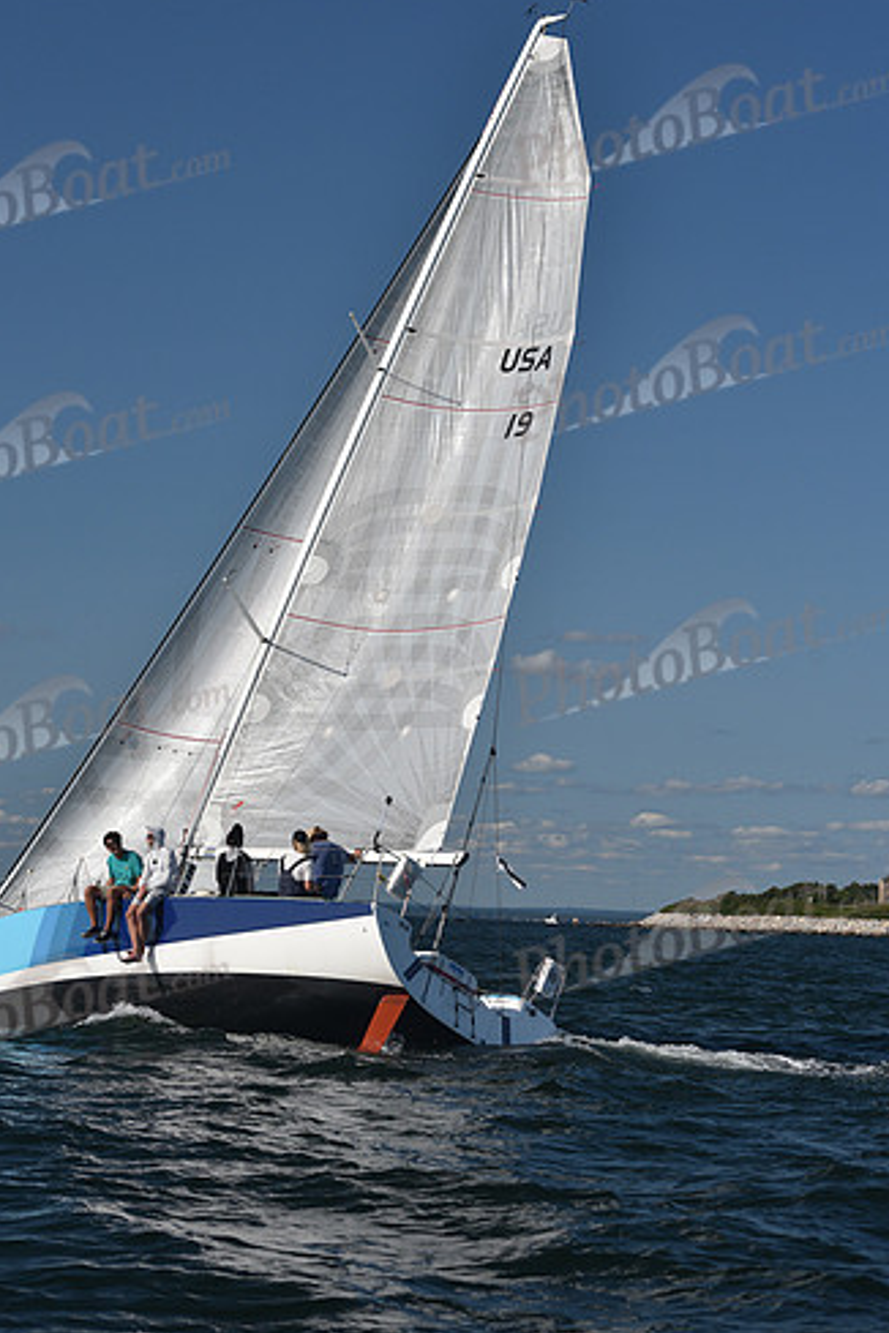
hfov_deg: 16.4
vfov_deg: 24.4
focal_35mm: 83
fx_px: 3074
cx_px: 372
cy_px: 553
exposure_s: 1/1000
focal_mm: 70
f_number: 7.1
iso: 250
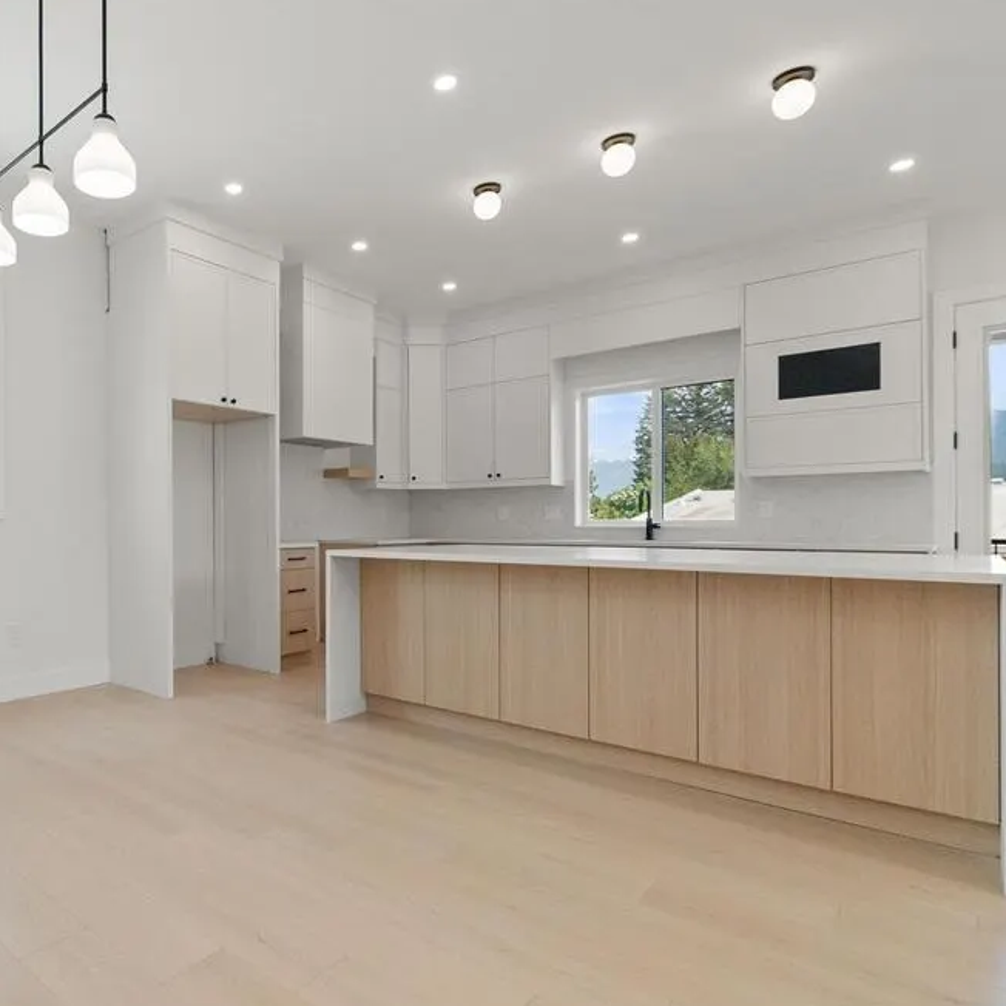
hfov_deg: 69.4
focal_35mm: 20
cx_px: 241
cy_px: 517
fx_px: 658
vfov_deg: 74.8
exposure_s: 1/500
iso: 200
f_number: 7.1
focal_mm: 10
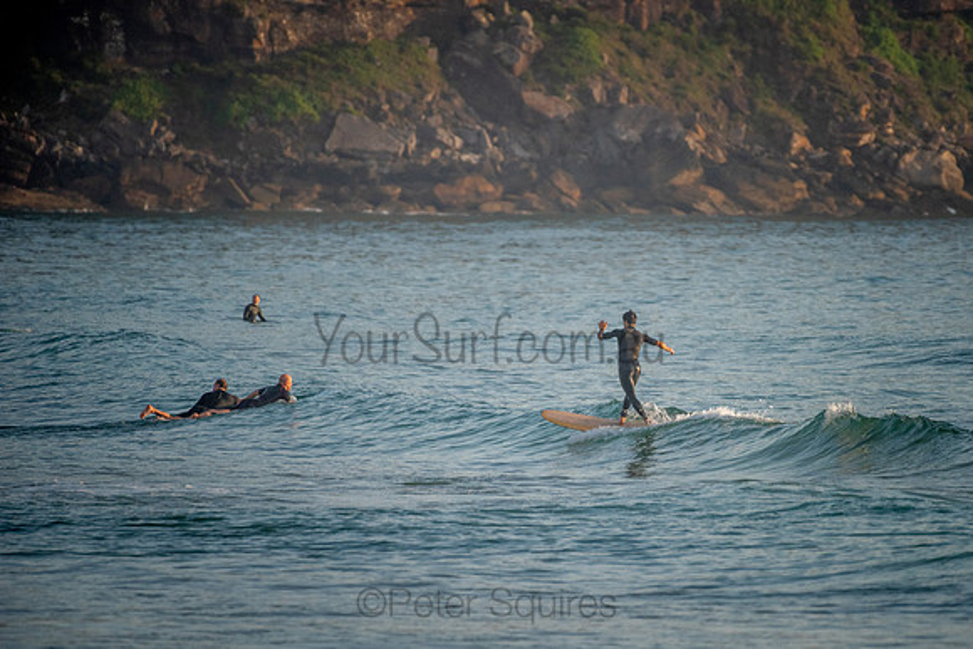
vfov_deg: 2.2
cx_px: 597
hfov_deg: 3.4
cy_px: 398
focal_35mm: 613
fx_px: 16574
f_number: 5.6
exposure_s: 1/500
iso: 500
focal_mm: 500
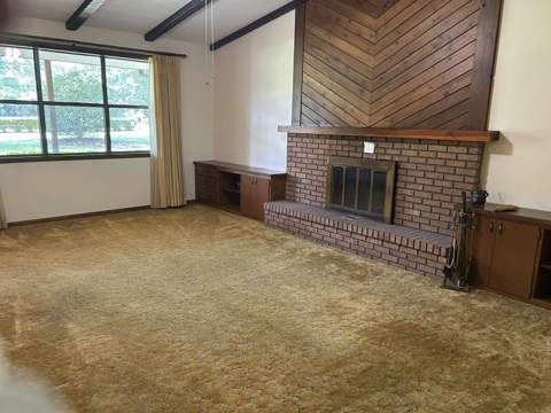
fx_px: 414
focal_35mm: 26
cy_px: 206
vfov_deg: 53.1
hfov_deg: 67.3
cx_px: 276
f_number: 1.5
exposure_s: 1/60
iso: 320
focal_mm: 5.7
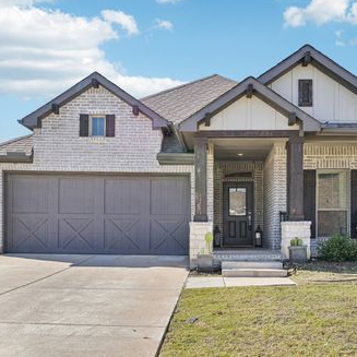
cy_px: 177
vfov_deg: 42.8
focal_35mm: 39
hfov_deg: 42.6
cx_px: 213
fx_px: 455
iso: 400
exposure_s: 1/640
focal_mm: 30
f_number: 8
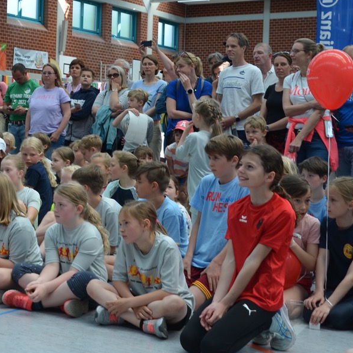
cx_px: 26
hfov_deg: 24.2
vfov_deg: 24.9
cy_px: 112
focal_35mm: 69
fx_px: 795
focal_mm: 25
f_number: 5.6
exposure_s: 1/125
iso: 200
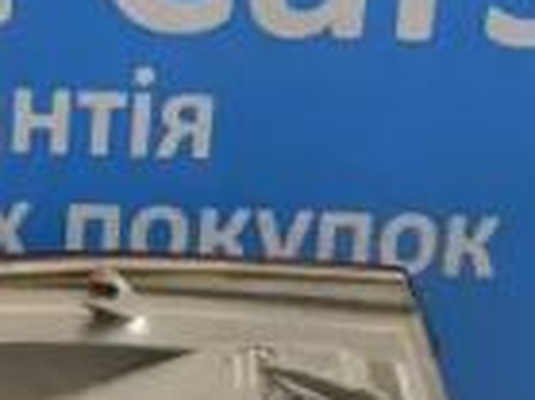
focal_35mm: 106
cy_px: 604
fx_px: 1637
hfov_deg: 17.9
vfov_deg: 13.2
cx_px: -65
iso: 400
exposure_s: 1/160
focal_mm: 4
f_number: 3
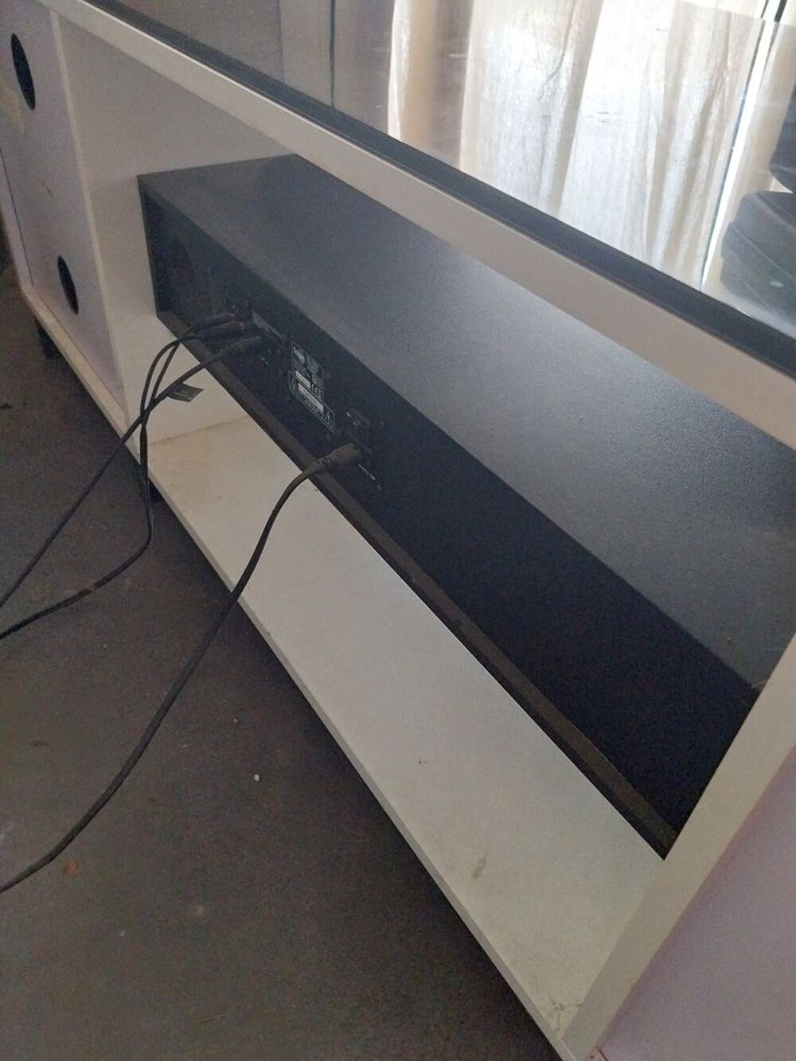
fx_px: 797
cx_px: 398
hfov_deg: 53.1
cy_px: 530
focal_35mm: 26
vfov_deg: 67.3
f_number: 1.8
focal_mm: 4
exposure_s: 1/24
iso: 500
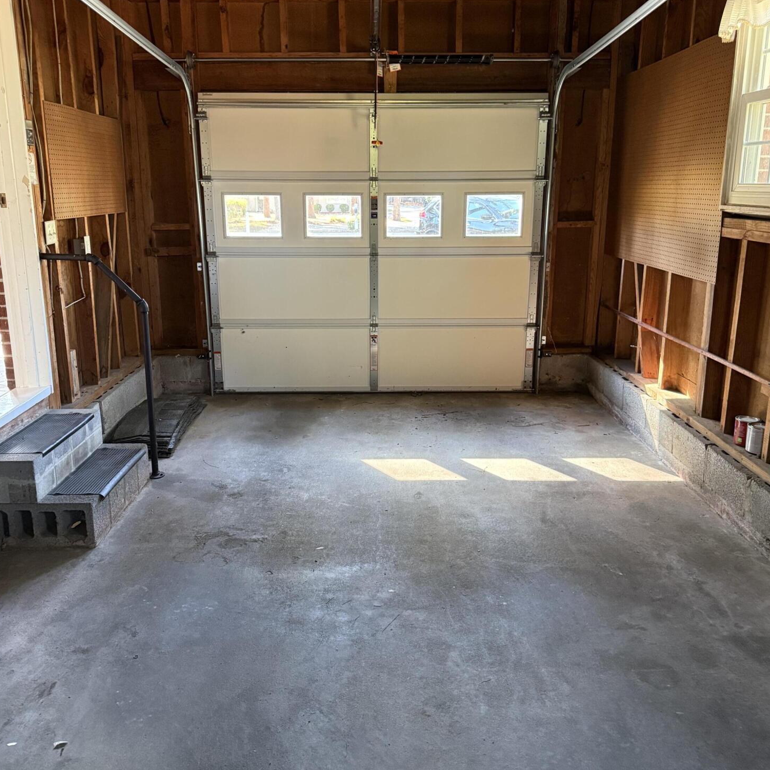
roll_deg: -0.6
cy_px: 363
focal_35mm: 29
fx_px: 730
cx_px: 380
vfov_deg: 55.6
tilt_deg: -12.7
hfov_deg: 55.6
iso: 500
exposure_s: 1/60
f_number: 1.78
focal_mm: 6.76
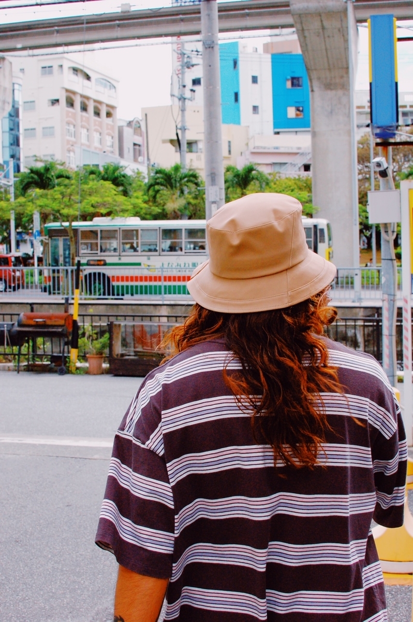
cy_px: 311
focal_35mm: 52
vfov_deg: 37.9
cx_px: 206
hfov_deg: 25.7
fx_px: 905
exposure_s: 1/400
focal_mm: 35
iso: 800
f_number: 10
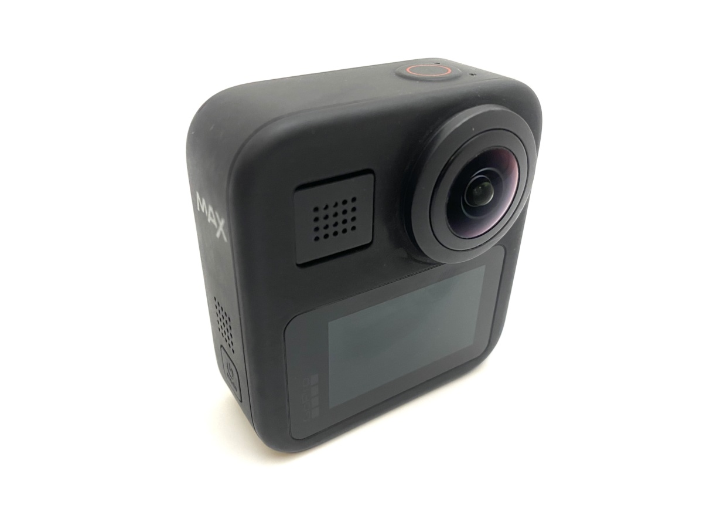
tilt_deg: -32.7
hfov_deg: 67.3
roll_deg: +1.2
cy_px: 264
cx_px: 352
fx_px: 528
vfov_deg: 53.1
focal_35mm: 26
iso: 80
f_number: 1.8
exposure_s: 1/50
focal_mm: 4.25
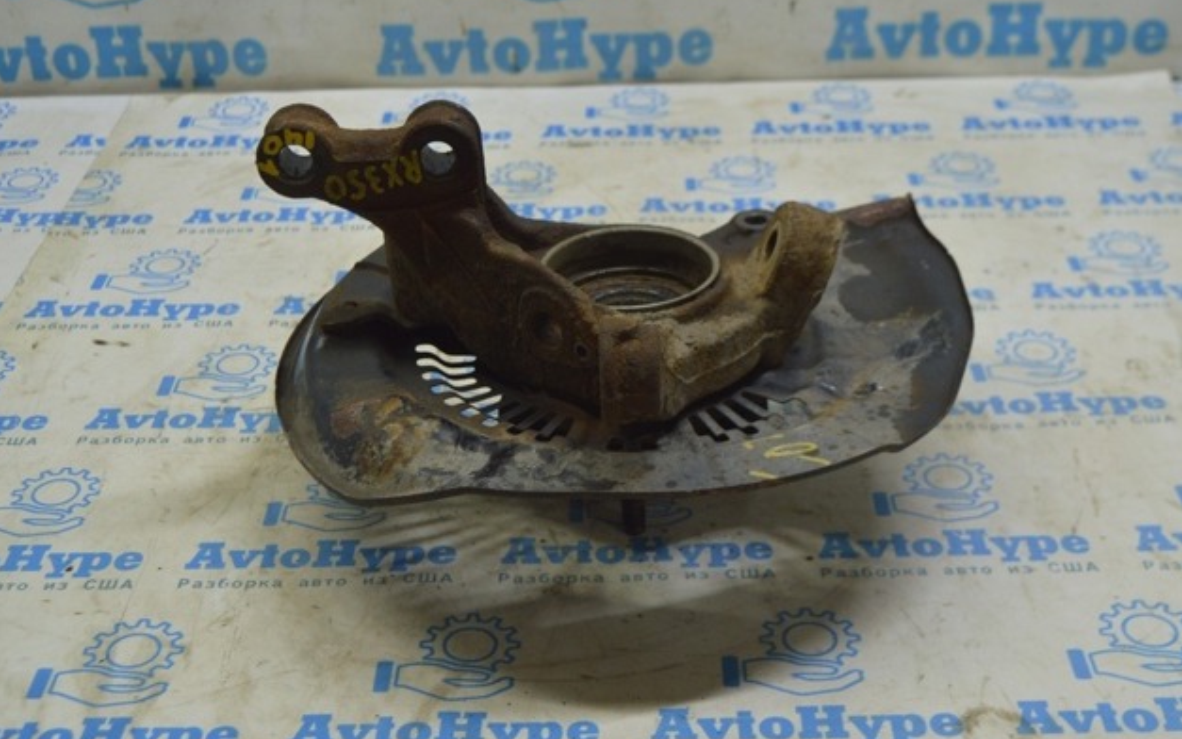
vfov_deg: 23.8
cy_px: 346
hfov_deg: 37.2
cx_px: 596
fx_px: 1756
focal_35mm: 55
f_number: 5.6
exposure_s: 1/40
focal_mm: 35
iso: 400
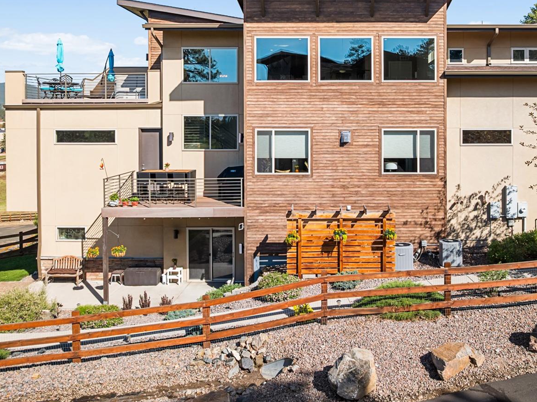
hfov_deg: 54.6
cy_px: 142
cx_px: 345
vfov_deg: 42.4
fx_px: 512
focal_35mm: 33
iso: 100
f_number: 4
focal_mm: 12.29
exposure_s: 1/60
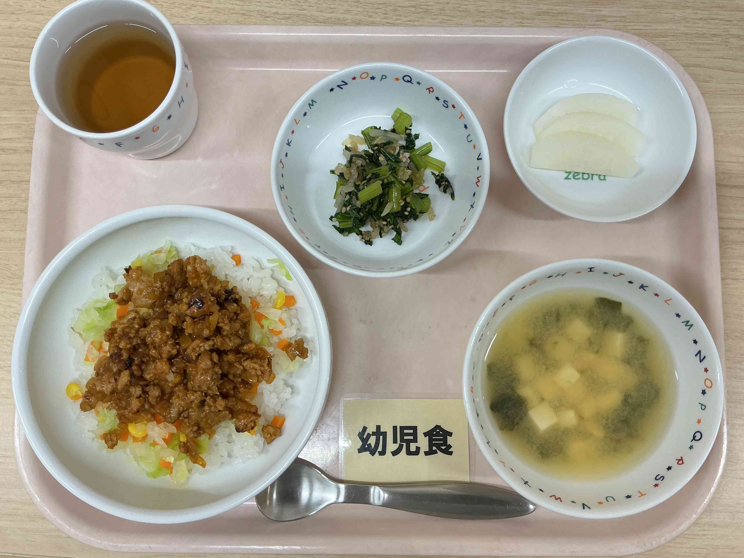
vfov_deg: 48.2
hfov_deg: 61.7
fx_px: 623
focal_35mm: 29
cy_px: 279
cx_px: 372
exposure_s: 1/60
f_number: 1.8
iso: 64
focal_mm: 3
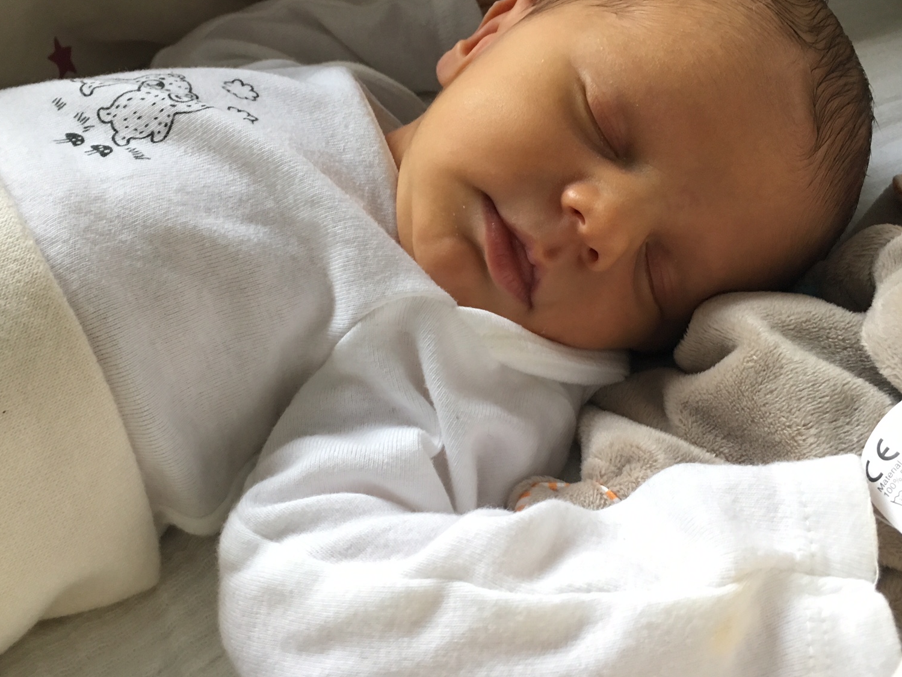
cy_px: 256
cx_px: 459
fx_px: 1016
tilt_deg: -37.6
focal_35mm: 39
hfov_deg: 47.9
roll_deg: +1.3
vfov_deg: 36.6
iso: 160
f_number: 2.2
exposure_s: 1/33
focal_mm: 4.15
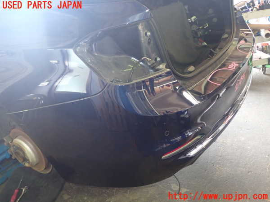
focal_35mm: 32
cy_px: 101
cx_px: 135
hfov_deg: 56.8
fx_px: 250
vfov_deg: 44.2
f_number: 2.4
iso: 500
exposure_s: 1/30
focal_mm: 5.79
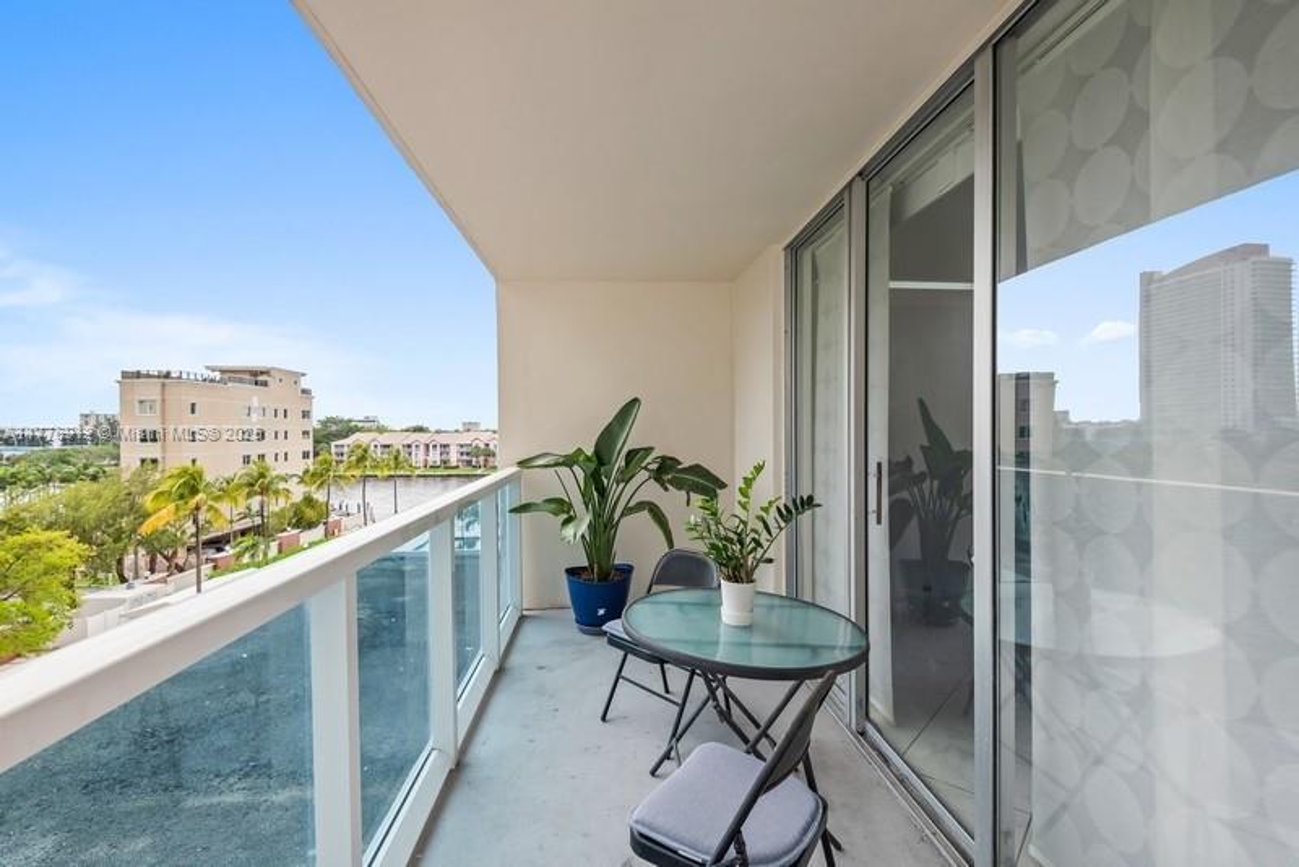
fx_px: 578
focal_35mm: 16
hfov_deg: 96.7
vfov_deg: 73.8
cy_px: 434
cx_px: 650
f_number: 8
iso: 250
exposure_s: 1/200
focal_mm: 16
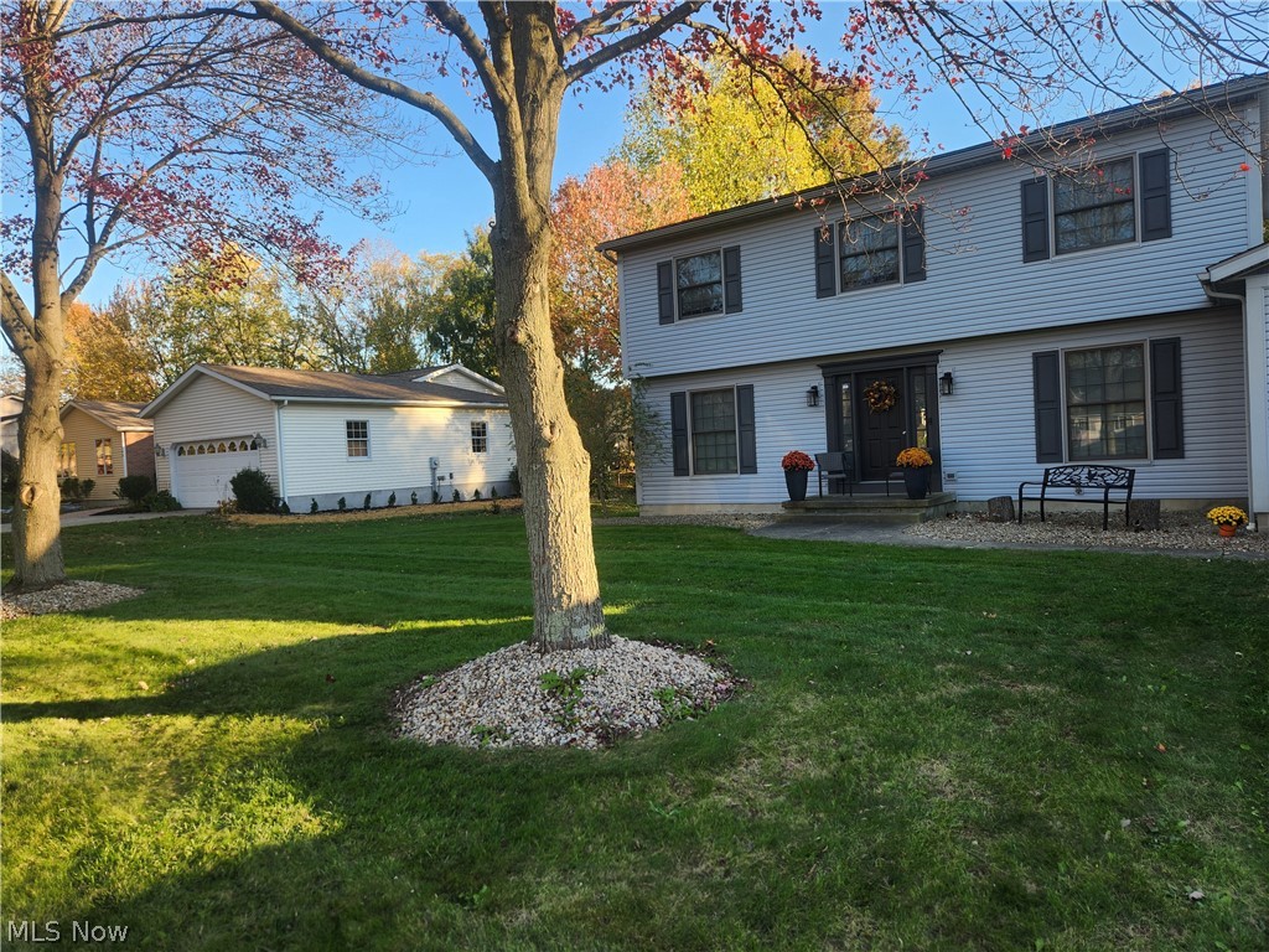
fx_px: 843
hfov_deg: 73.9
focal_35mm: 23
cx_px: 634
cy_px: 476
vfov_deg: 58.9
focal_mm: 5.4
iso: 20
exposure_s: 1/225
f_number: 1.8
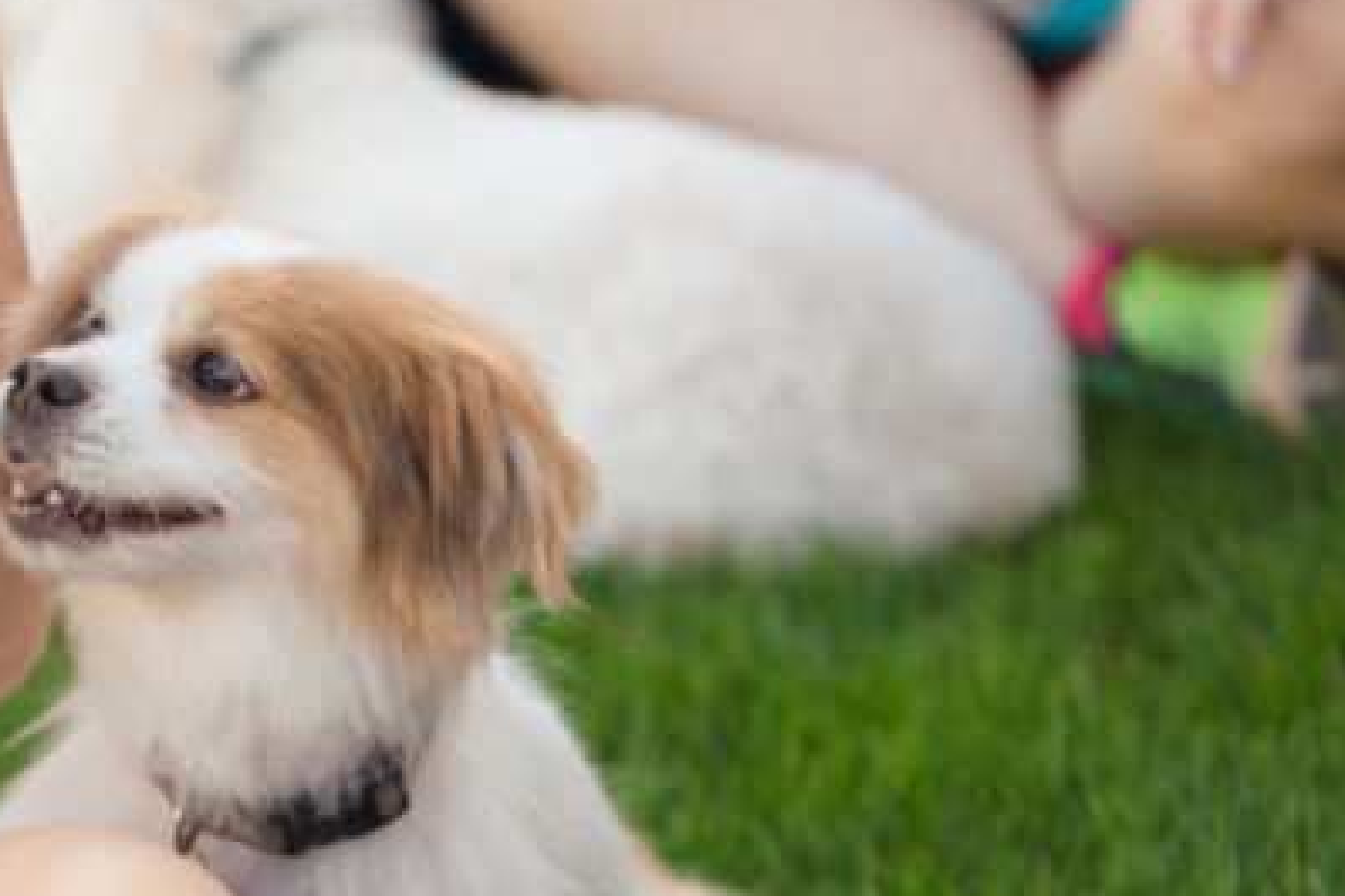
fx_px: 19232
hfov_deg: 4.0
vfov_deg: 2.7
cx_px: -30
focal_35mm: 515
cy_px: 698
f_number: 2.8
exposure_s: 1/1250
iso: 360
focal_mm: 200
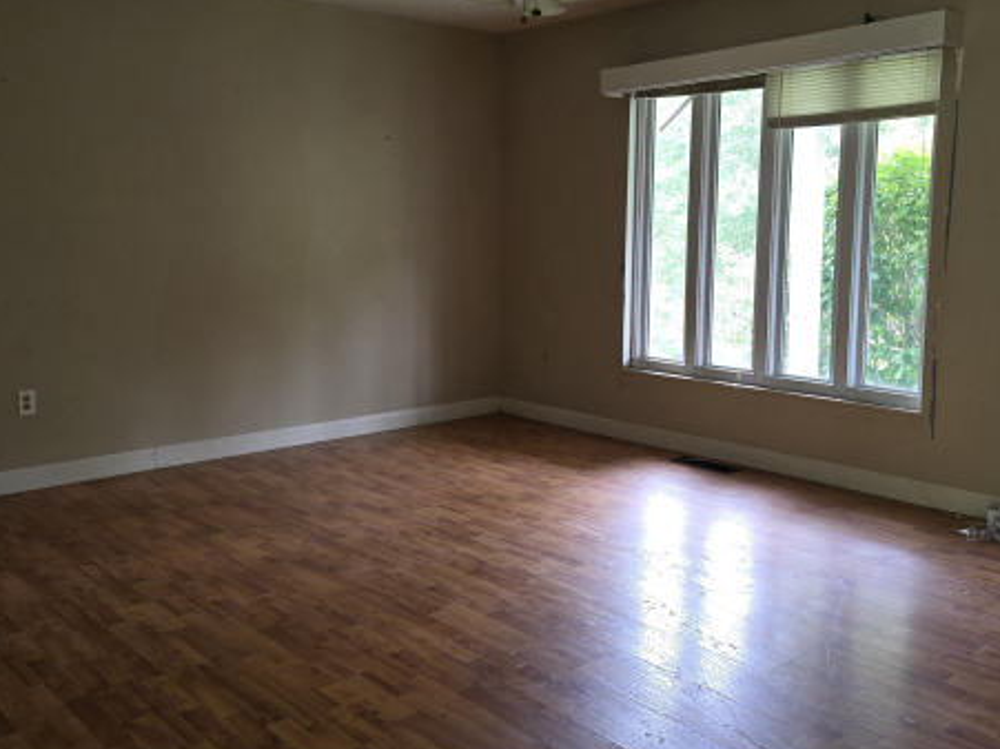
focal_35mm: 34
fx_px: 982
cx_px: 553
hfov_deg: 53.9
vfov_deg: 41.8
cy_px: 352
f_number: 1.7
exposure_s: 1/40
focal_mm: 6.3
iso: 100
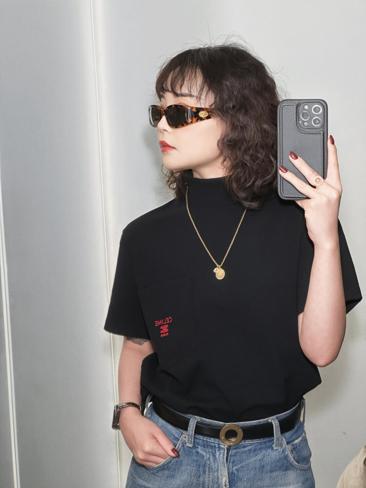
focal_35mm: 77
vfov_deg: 25.3
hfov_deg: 19.1
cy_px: 244
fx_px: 1086
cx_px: 183
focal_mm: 9
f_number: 2.8
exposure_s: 1/100
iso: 40
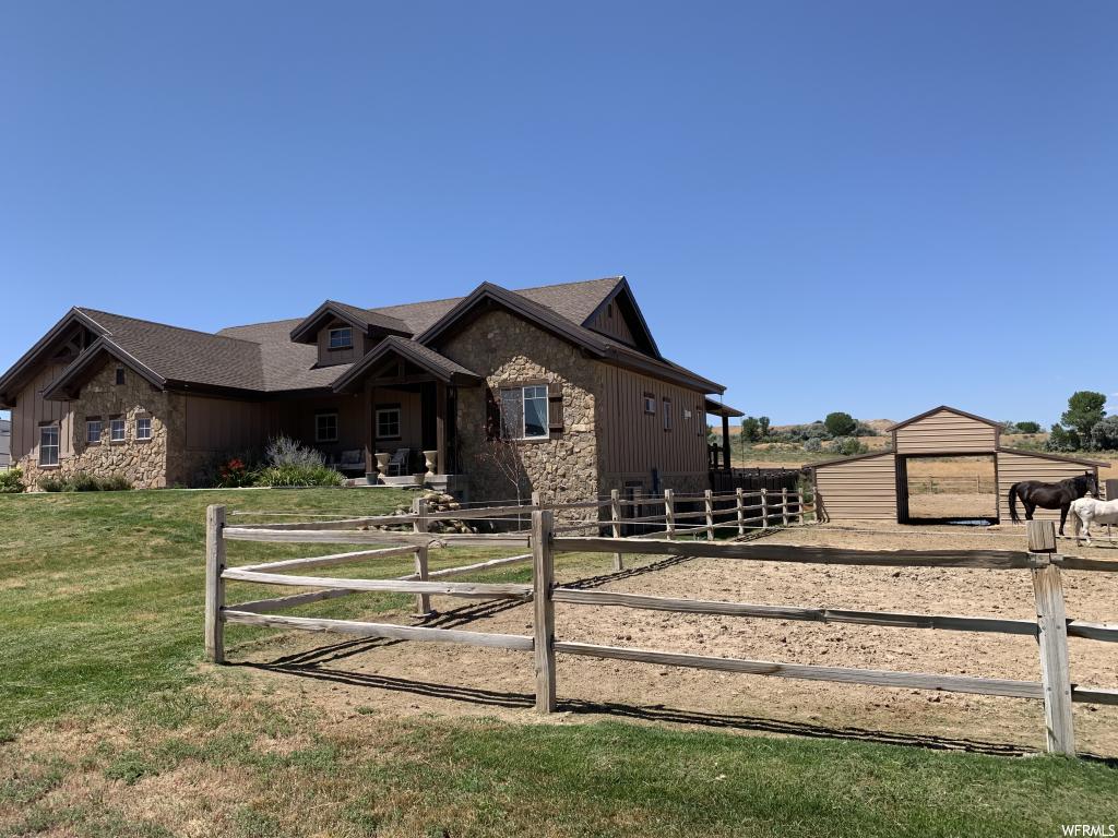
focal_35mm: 26
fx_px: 840
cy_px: 419
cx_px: 559
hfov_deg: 67.3
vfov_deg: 53.1
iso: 25
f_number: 1.8
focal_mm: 4.25
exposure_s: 1/2114
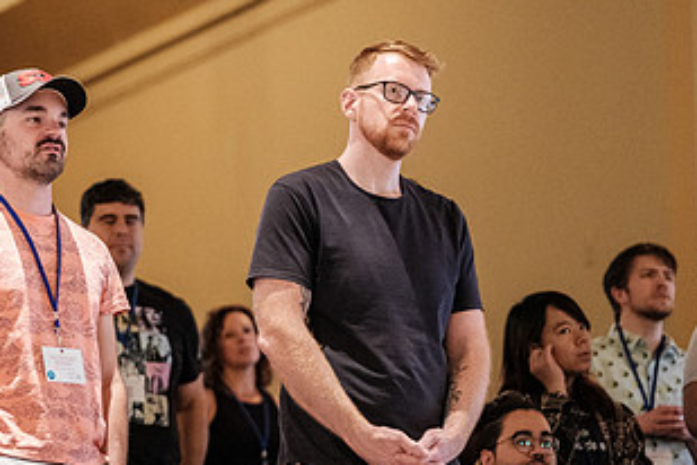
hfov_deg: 5.1
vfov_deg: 3.4
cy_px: 216
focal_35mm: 408
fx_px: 7899
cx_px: 192
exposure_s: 1/40
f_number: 2.8
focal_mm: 140
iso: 3200
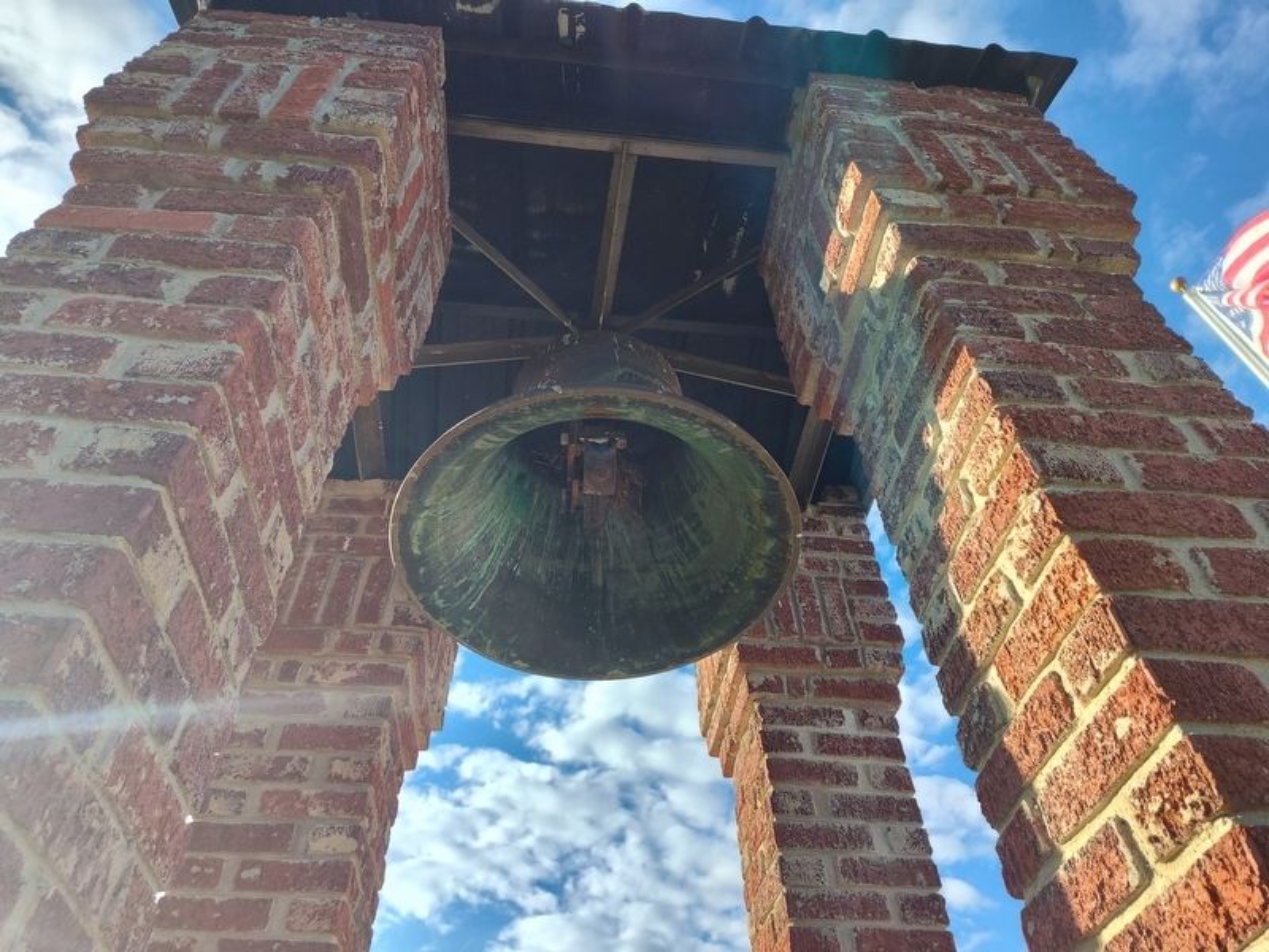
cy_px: 476
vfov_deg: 58.9
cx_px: 634
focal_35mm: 23
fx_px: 843
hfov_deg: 73.9
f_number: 1.8
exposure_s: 1/835
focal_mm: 5.56
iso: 100
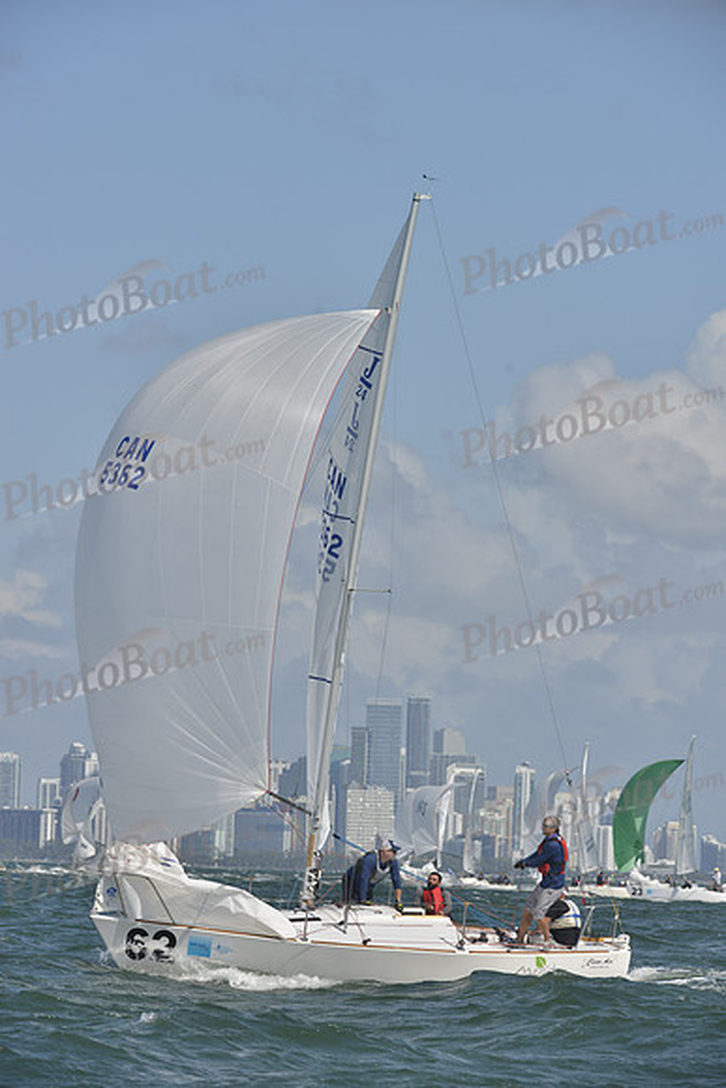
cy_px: 544
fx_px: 6046
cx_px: 363
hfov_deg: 6.9
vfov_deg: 10.3
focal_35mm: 200
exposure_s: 1/1250
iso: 280
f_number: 9
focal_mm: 200
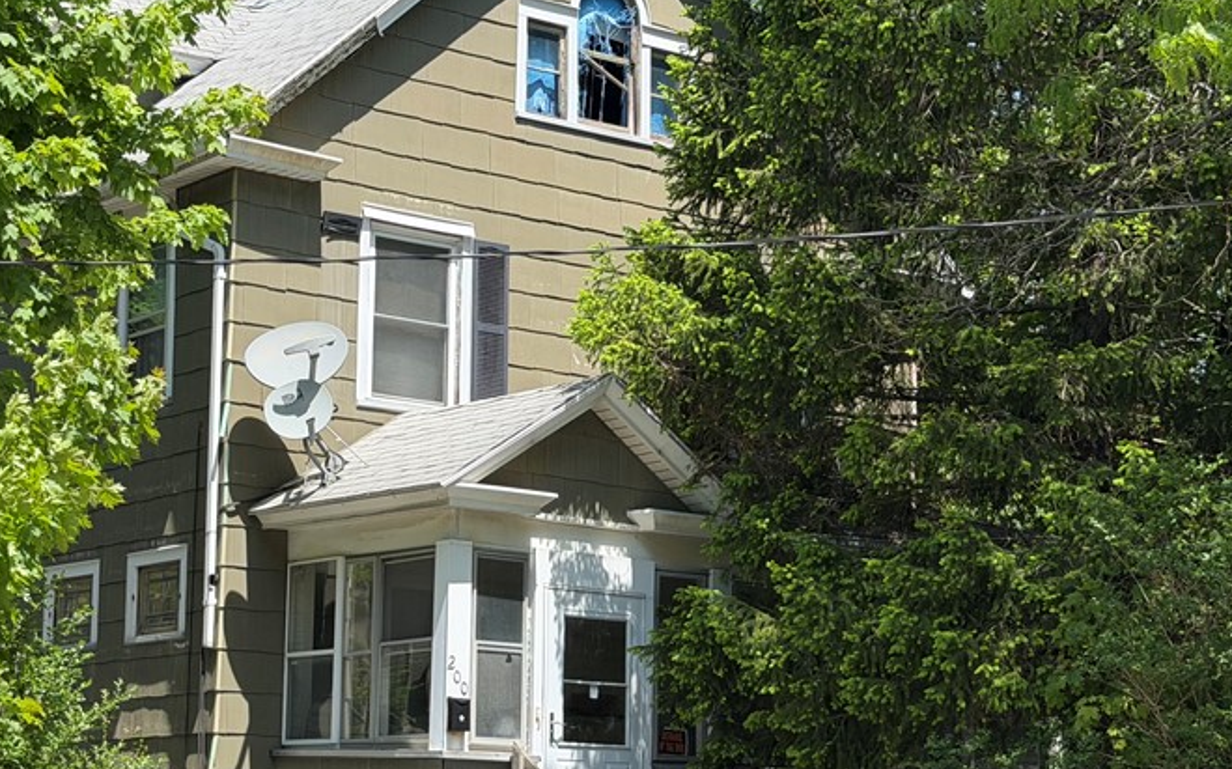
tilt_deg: +7.5
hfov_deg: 26.0
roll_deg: -1.3
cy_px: 545
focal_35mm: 79
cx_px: 431
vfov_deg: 16.4
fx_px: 2652
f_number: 1.78
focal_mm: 6.76
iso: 64
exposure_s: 1/2088
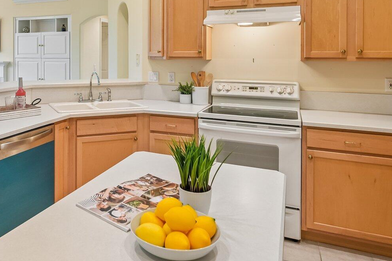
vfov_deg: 39.6
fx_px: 349
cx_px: 111
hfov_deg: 56.5
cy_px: 56
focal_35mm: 32
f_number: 8
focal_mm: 15.5
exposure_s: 1/10
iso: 400
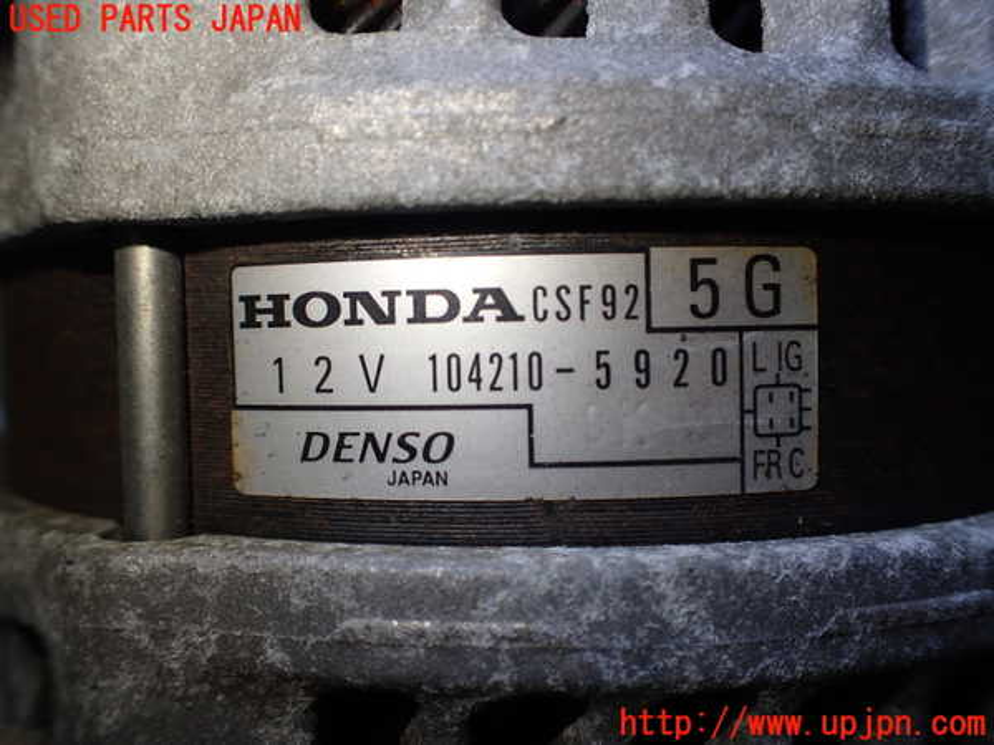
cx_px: 497
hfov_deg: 60.0
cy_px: 372
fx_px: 861
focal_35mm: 30
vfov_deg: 46.8
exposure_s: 1/160
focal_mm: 5.4
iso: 100
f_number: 2.3
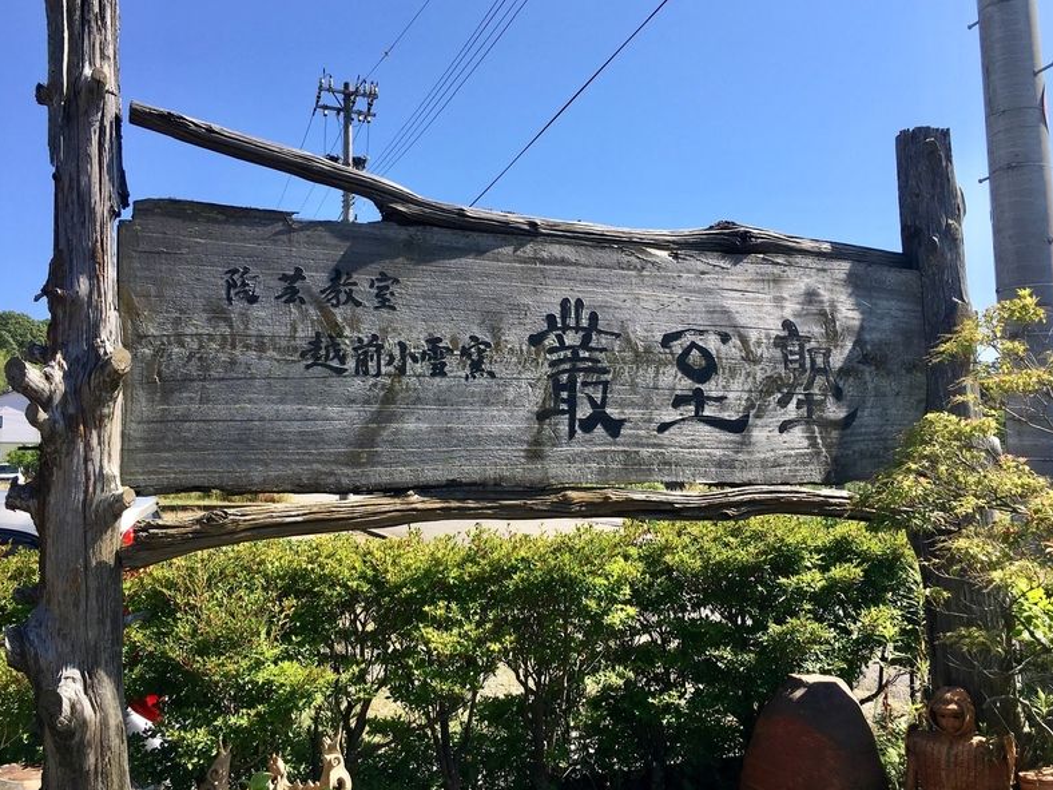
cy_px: 386
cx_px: 539
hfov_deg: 60.0
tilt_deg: +7.4
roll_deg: +1.5
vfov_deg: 46.8
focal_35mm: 30
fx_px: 913
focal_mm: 4.15
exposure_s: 1/1221
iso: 25
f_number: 2.2
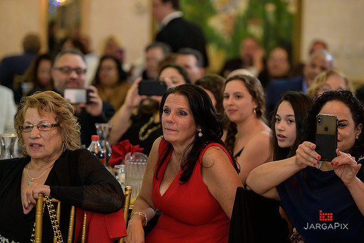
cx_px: 182
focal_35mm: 140
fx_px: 1416
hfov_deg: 14.7
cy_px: 122
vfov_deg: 9.8
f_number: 3.2
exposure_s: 1/125
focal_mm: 140
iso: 1000
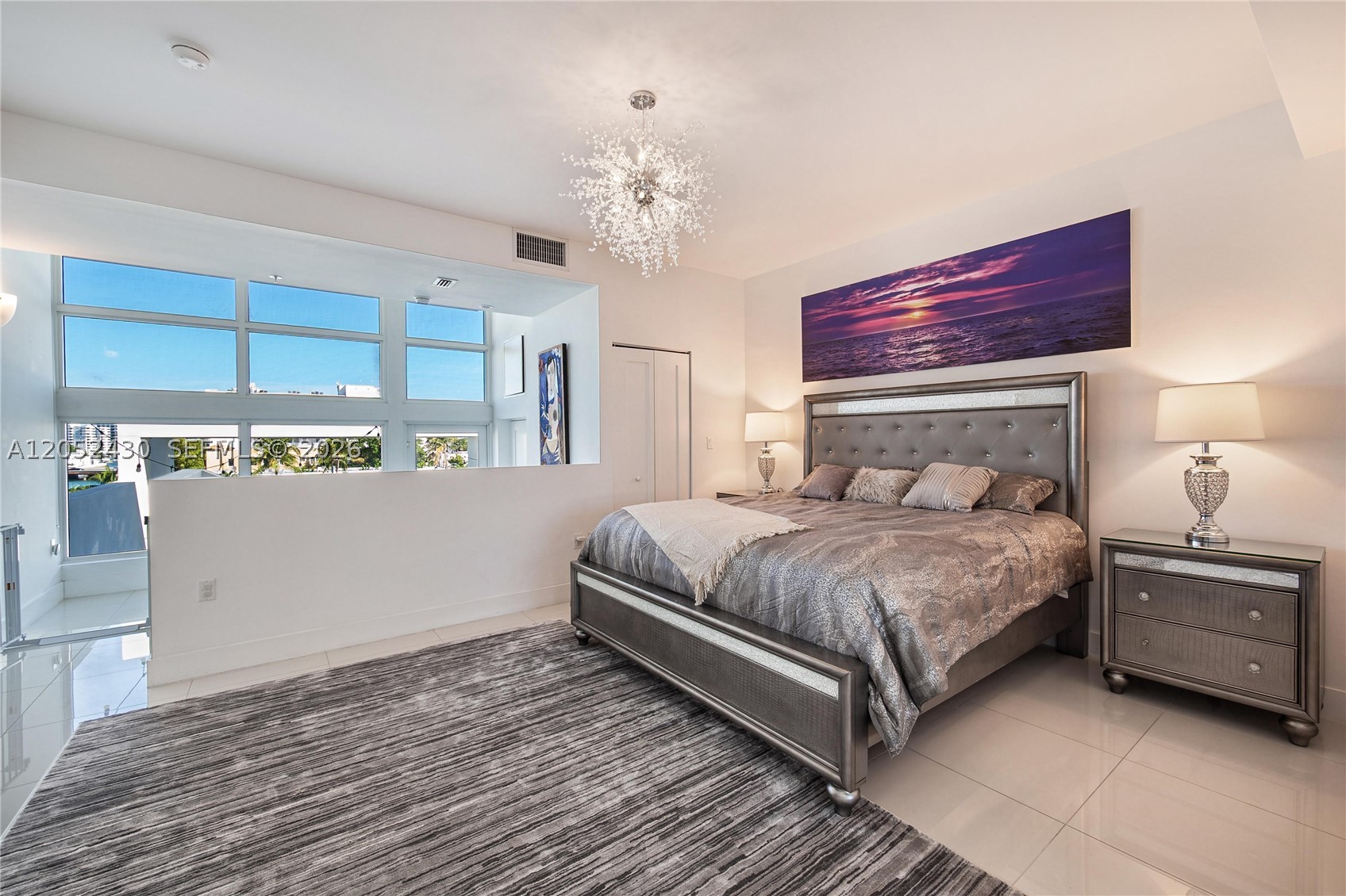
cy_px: 448
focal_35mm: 14
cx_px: 673
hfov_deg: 104.3
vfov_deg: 81.2
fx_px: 523
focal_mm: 7
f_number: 5.6
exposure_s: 1/15
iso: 100
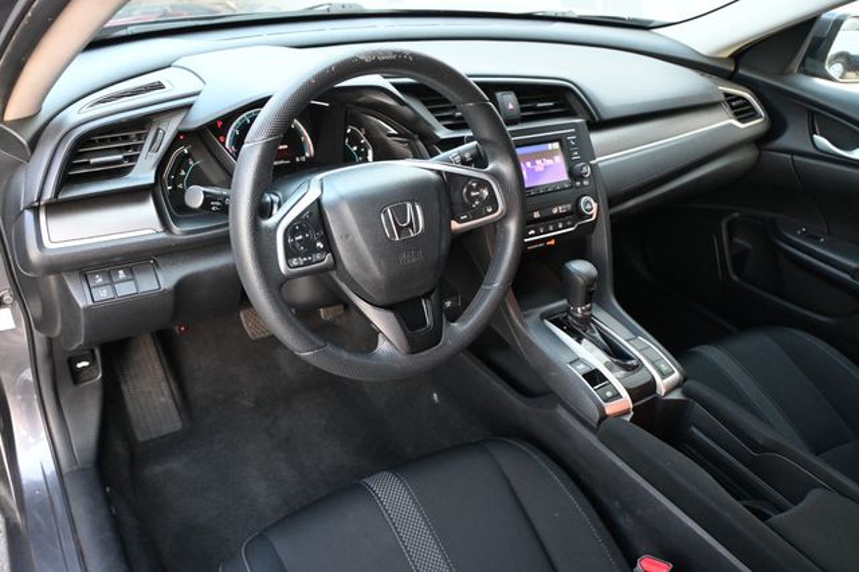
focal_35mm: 29
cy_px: 286
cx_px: 430
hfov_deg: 63.2
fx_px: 698
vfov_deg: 44.6
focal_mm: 19.5
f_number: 3.8
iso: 2200
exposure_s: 1/125
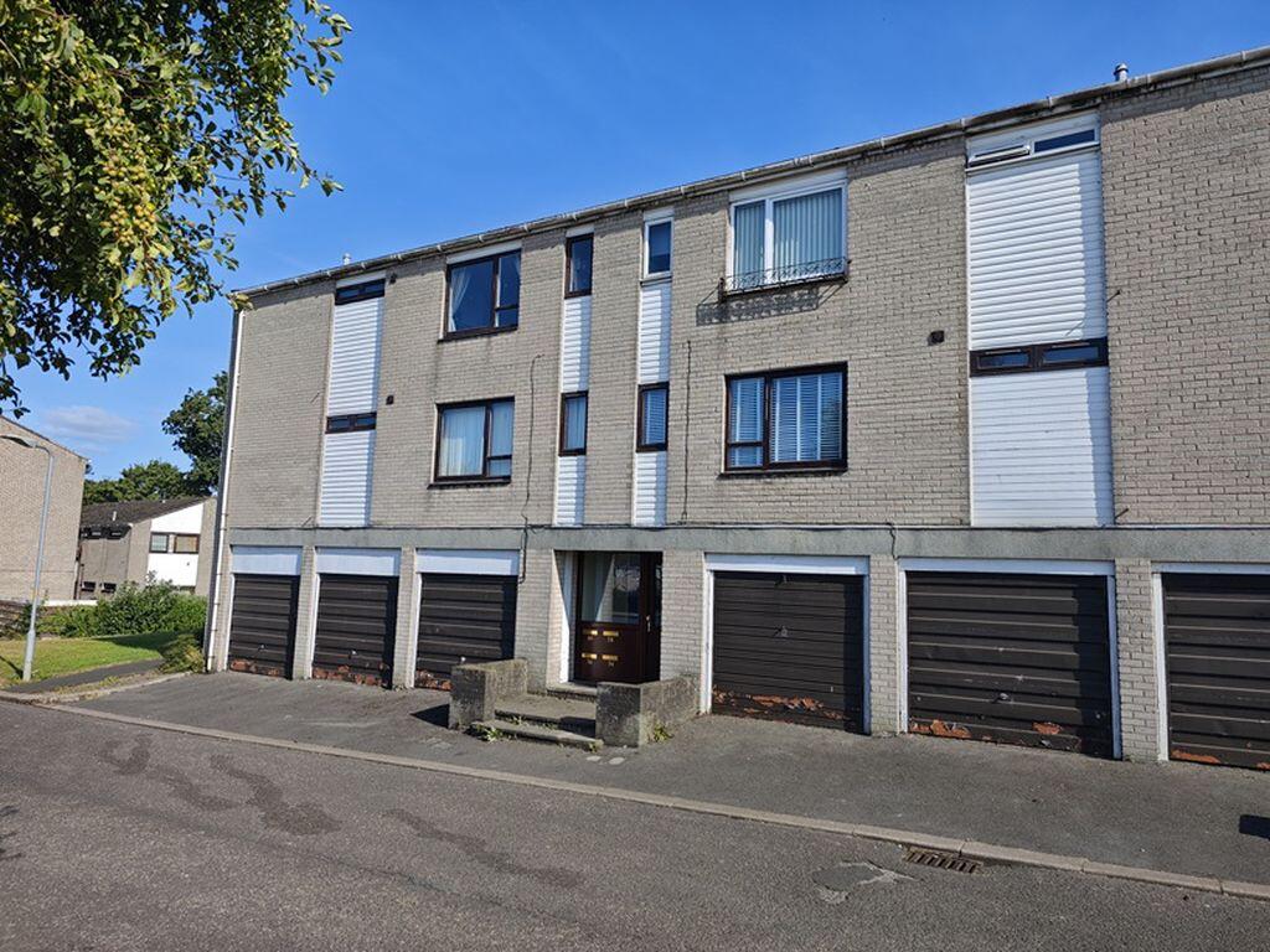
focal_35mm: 23
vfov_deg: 58.9
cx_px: 635
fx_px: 844
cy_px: 476
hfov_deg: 73.9
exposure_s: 1/1508
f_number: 2
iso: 50
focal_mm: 8.72
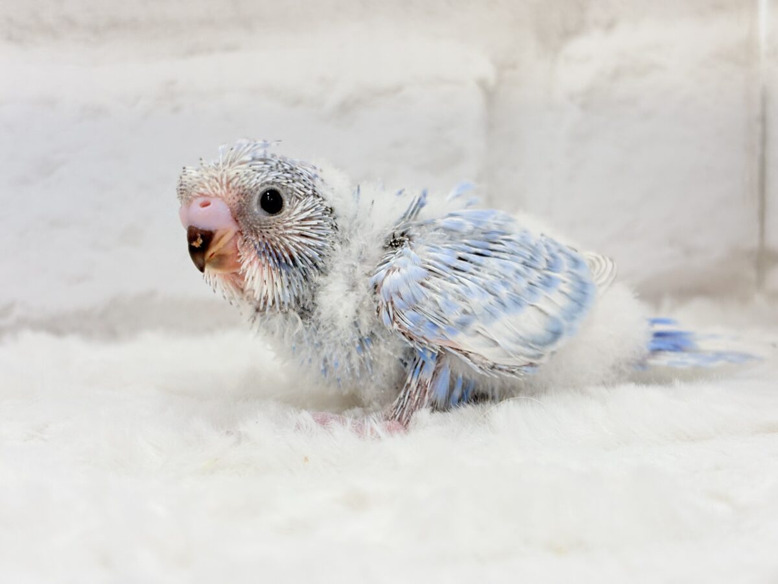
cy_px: 292
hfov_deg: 36.8
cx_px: 389
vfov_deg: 28.0
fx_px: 1169
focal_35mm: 52
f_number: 1.6
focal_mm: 5.96
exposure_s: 1/100
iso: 100
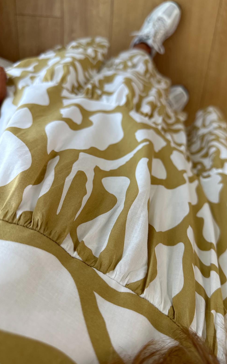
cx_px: 129
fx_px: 257
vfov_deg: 70.4
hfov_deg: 47.4
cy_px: 185
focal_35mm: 26
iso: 100
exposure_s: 1/121
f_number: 1.78
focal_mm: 6.86
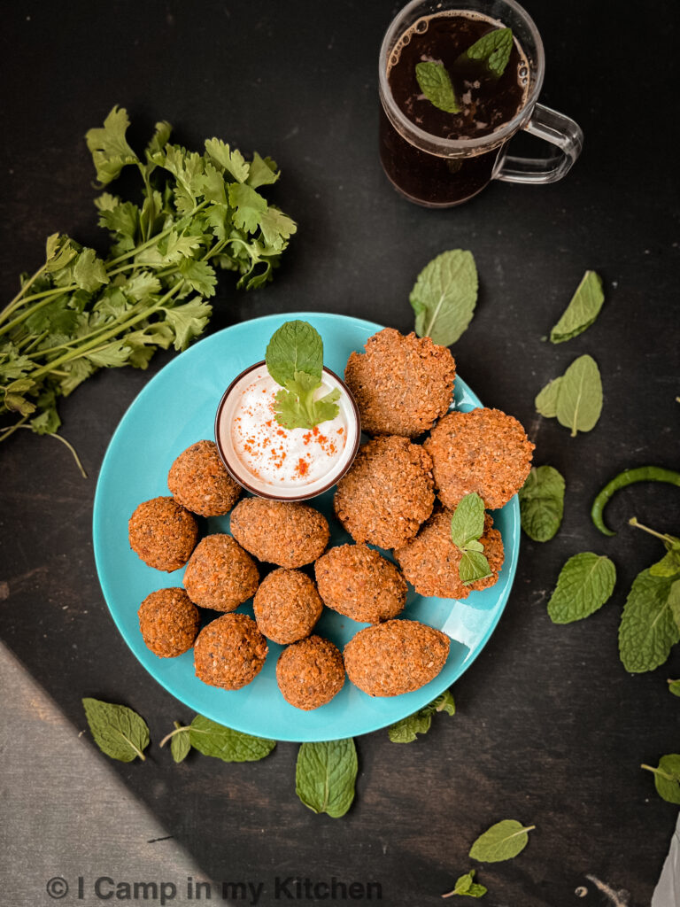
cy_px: 454
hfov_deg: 53.1
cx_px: 340
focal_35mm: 26
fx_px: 681
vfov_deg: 67.3
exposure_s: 1/120
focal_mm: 5.7
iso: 125
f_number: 1.5
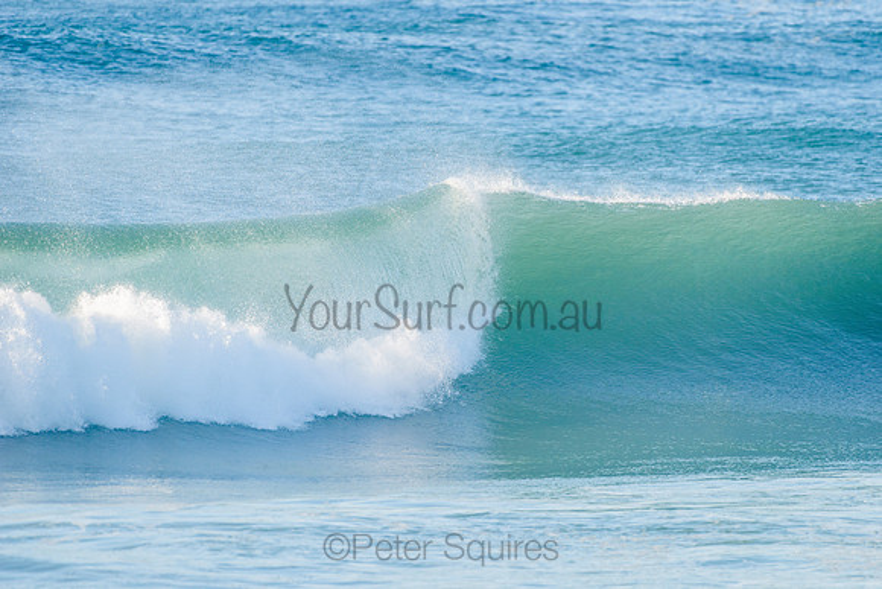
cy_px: 294
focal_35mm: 500
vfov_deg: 2.8
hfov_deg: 4.1
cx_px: 441
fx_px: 12252
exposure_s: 1/1600
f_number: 5.6
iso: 400
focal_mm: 500
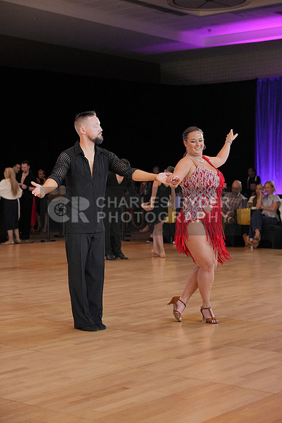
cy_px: 212
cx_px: 141
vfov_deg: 30.1
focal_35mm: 67
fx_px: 787
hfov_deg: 20.3
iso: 2500
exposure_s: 1/500
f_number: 4
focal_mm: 67
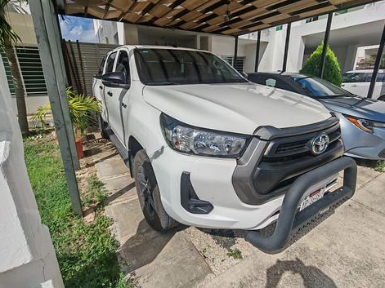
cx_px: 189
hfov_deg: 91.0
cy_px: 138
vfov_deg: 74.7
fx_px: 189
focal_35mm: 17
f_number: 2.2
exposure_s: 1/4000
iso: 50
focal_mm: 1.96
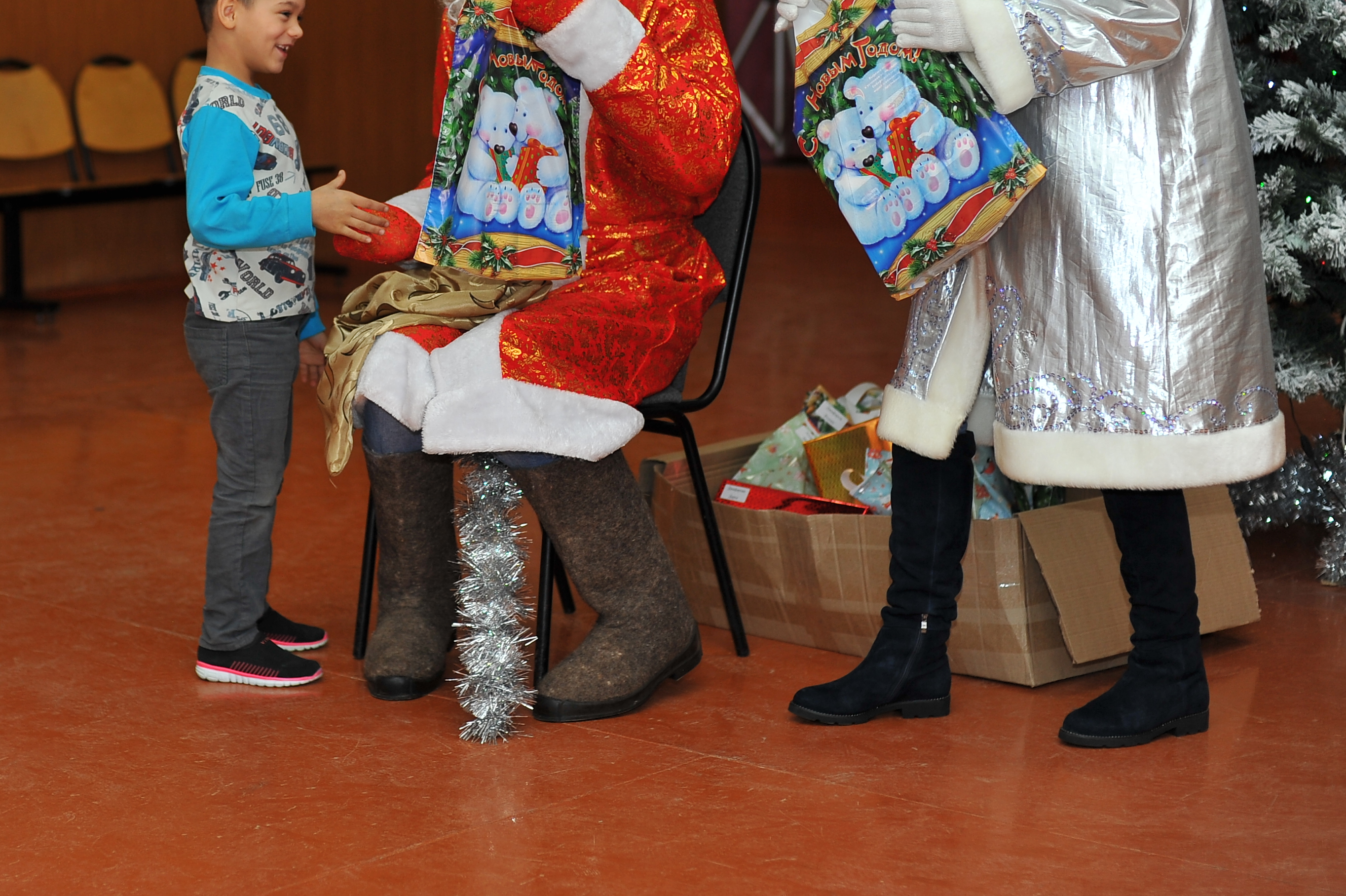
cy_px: 238
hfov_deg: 25.9
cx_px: 454
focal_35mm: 78
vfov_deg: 17.4
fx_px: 2914
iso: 400
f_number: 2.2
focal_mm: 50
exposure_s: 1/320
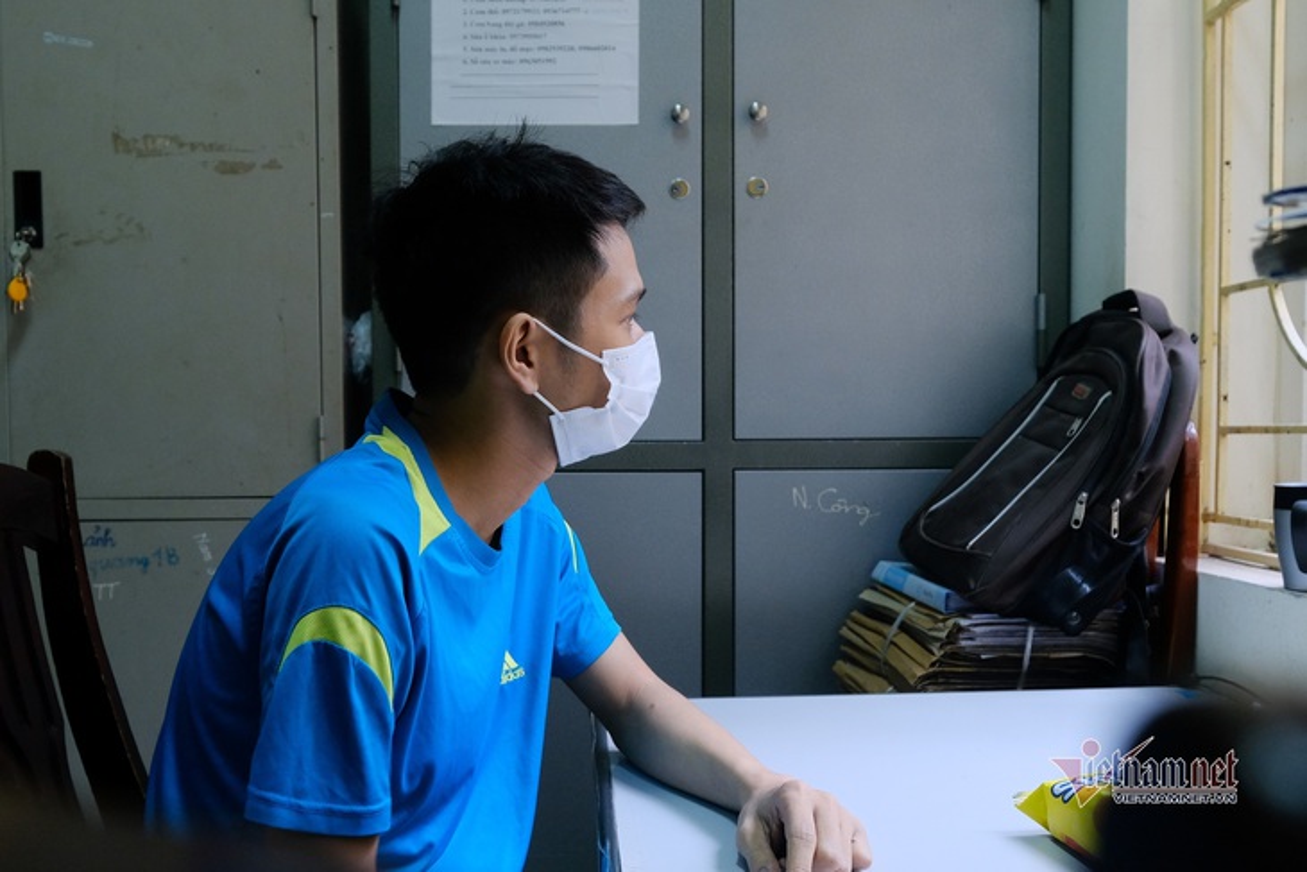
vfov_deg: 55.1
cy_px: 436
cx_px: 654
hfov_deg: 76.1
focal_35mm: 23
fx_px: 835
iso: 1000
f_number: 4
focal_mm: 15.1
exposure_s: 1/60
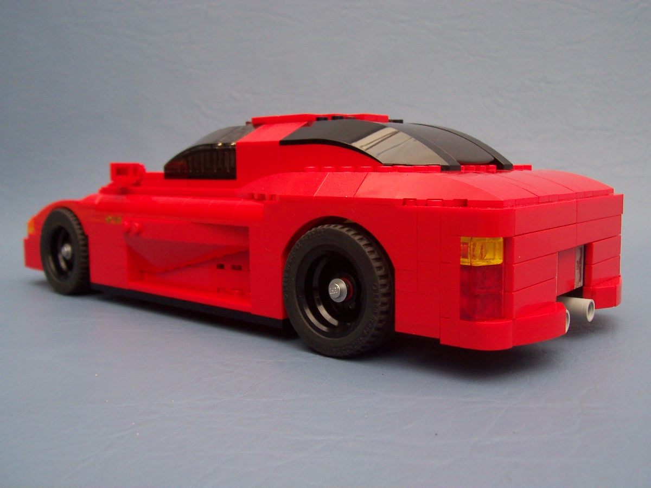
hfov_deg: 50.1
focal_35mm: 37
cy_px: 244
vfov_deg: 38.7
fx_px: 696
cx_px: 326
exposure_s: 1/180
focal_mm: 5.6
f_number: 2.8
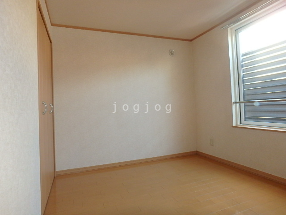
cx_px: 143
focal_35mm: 21
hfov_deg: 79.0
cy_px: 108
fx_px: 174
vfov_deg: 63.4
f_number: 3.5
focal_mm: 3.7
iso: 250
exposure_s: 1/30
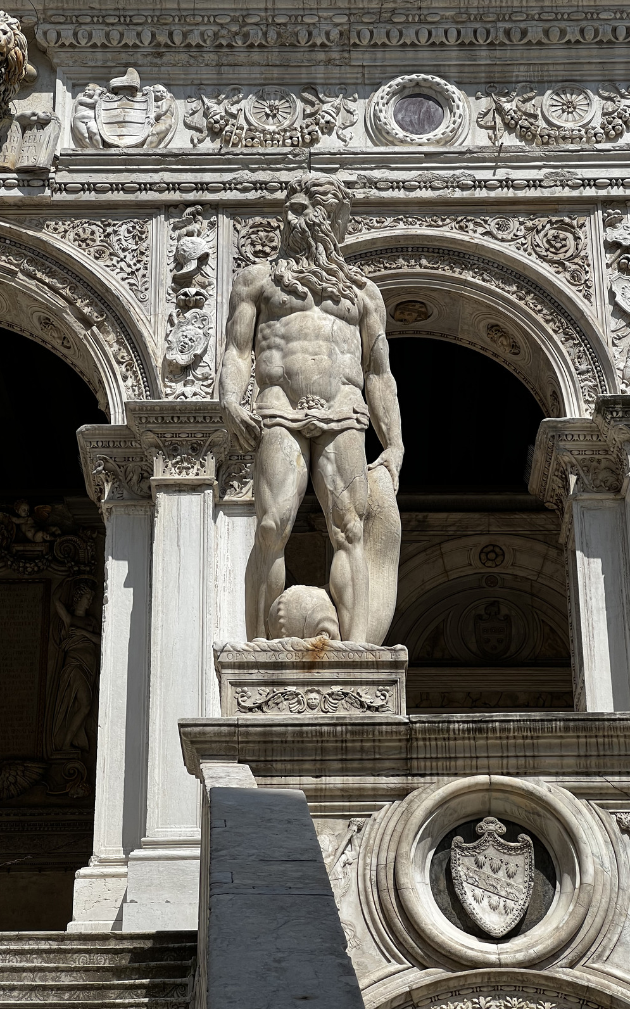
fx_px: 2254
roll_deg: +0.5
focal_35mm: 82
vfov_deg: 25.2
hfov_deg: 15.9
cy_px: 505
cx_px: 325
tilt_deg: +26.7
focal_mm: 9
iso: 32
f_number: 2.8
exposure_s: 1/1119
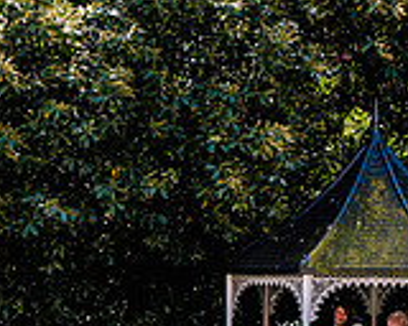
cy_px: 391
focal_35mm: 129
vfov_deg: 11.7
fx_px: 1558
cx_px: 398
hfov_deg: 14.7
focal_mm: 38
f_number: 5
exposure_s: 1/200
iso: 160
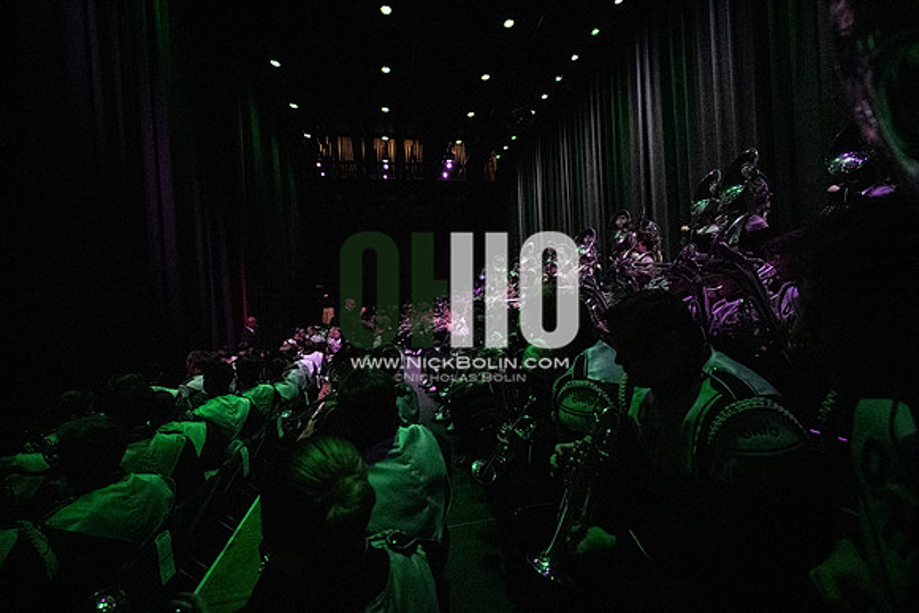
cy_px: 306
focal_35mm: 14
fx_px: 357
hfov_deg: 104.2
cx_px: 460
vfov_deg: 81.2
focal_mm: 14
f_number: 4
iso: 25600
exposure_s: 1/400
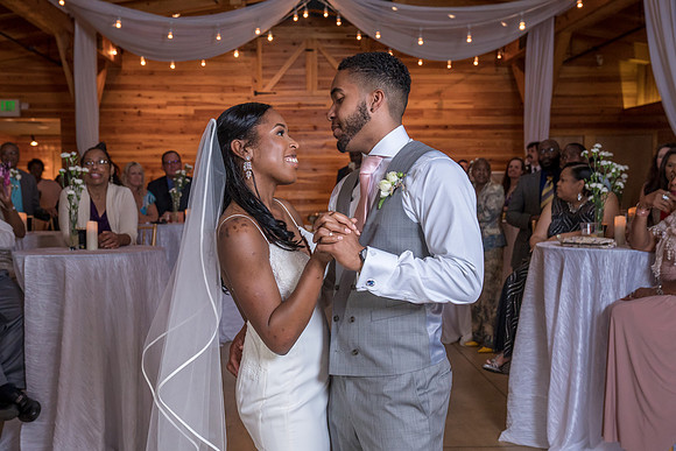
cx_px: 329
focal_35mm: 43
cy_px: 233
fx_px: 810
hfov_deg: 45.3
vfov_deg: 31.1
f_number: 4.5
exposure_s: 1/200
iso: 2000
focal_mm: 36
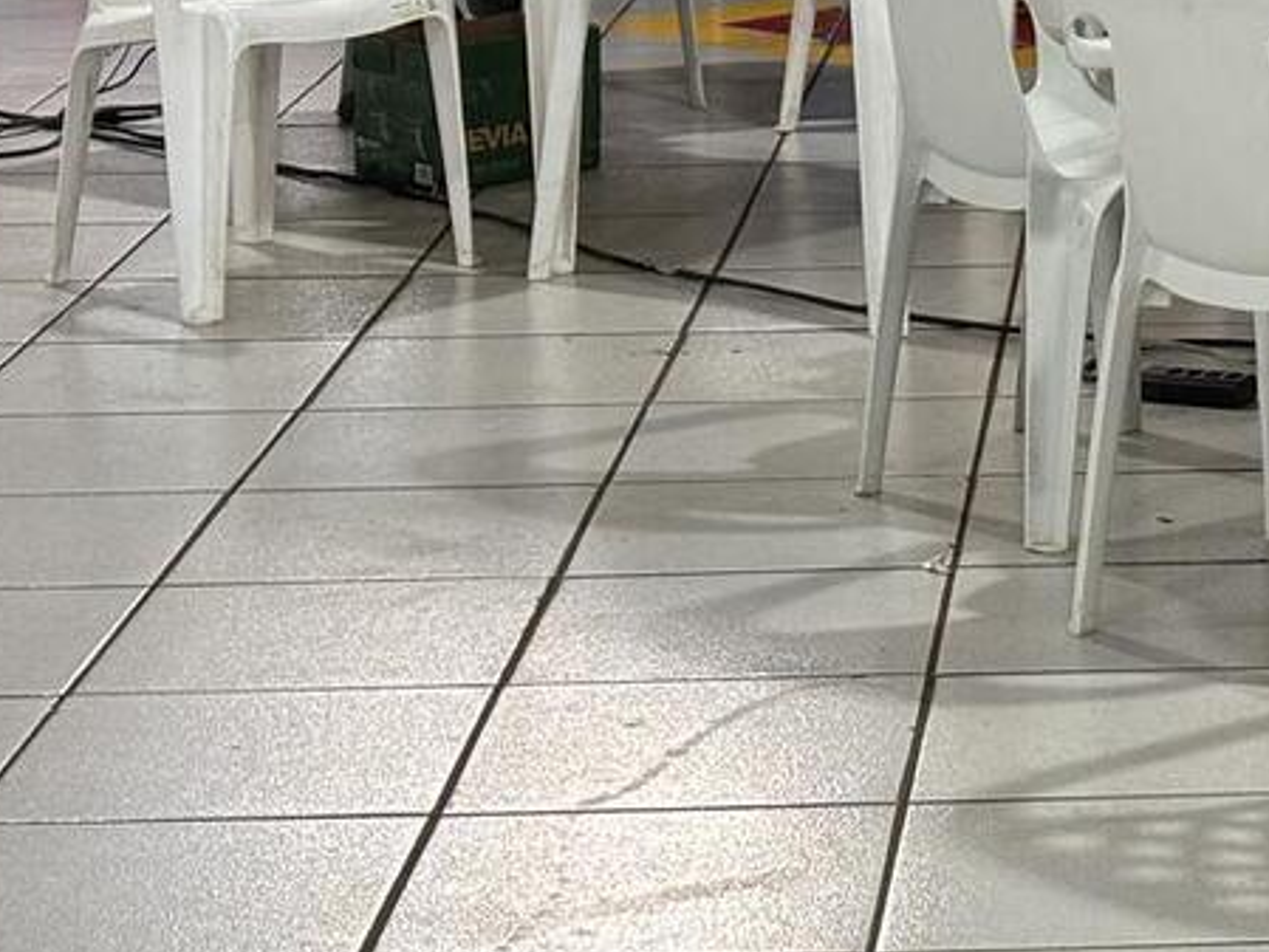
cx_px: 1563
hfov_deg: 13.7
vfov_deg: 10.4
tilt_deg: -5.1
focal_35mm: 139
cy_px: -288
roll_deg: +0.0
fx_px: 5097
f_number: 1.6
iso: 125
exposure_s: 1/60
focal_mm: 5.96
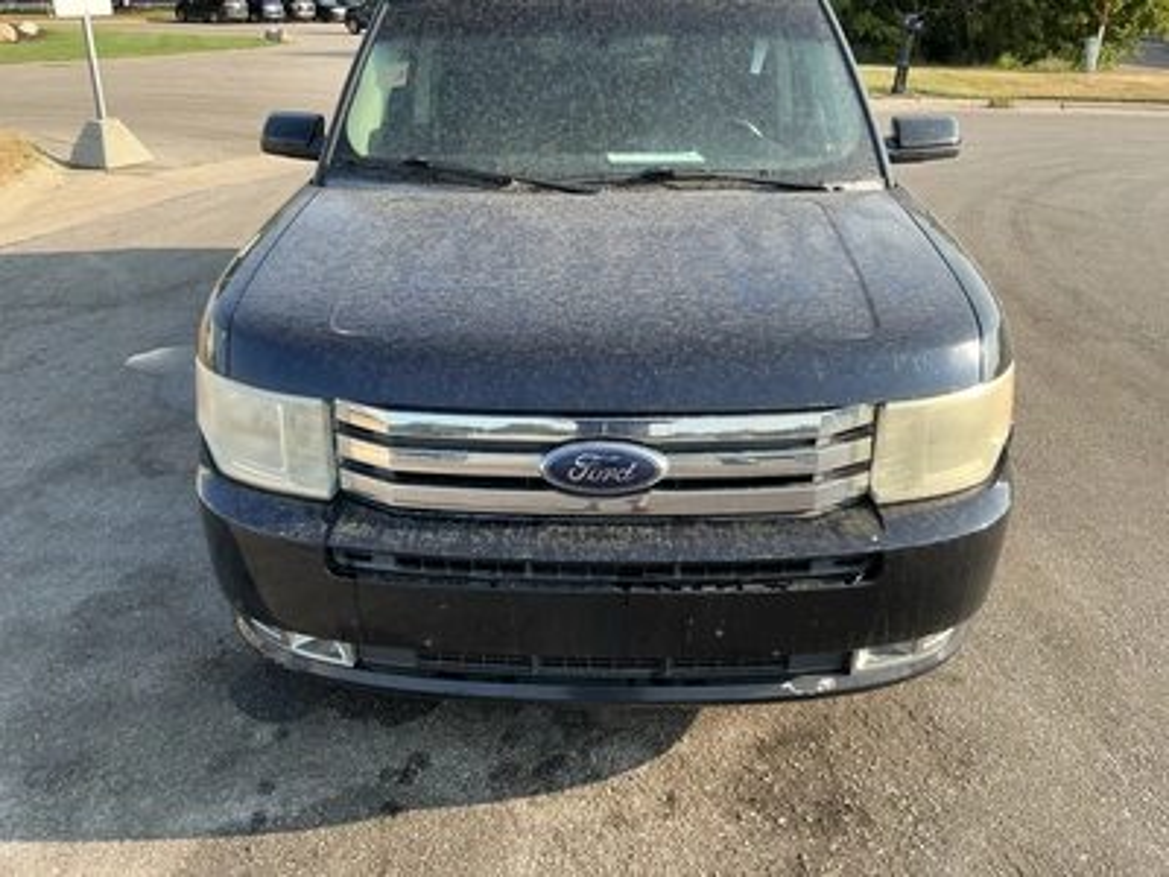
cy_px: 438
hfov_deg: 63.4
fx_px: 946
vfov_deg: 49.7
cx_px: 584
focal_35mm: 28
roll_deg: -0.2
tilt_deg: -24.3
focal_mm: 3
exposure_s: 1/409
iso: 25
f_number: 1.8
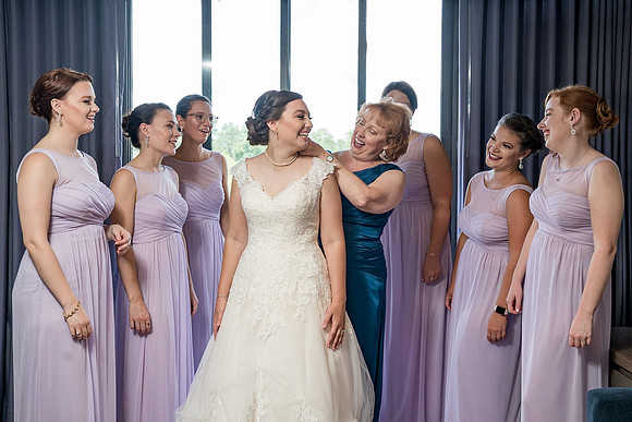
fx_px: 810
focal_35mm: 46
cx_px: 310
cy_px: 196
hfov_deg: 42.6
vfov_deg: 29.2
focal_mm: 43
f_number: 5.6
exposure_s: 1/200
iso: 1000
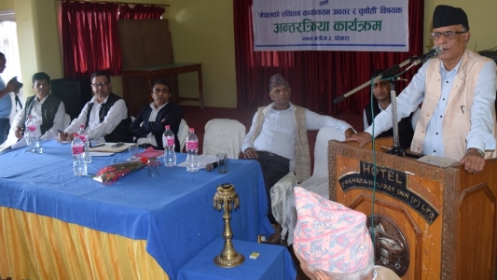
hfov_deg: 57.8
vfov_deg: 34.6
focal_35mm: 34
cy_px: 117
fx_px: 448
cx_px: 279
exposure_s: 1/80
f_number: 4.5
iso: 800
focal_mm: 18
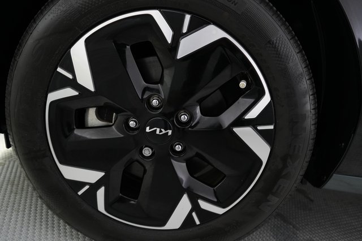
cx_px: 181
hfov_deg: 69.4
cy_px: 120
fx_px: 261
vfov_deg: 49.5
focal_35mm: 26
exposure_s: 1/80
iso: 1600
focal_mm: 26
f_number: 2.8
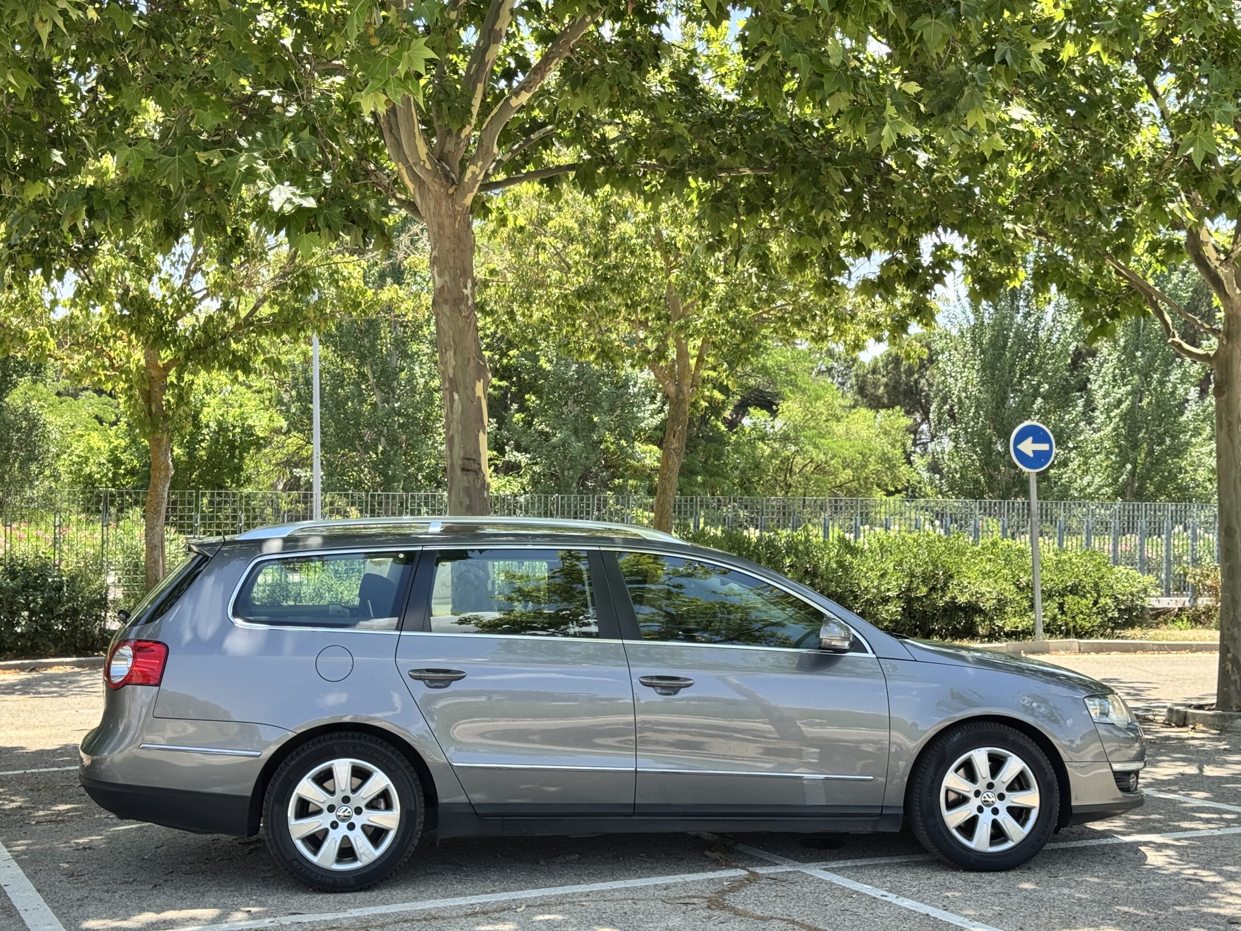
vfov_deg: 30.3
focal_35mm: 48
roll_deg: -0.4
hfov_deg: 39.7
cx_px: 620
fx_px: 1721
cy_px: 466
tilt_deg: +1.2
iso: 64
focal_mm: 6.76
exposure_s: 1/980
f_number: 1.78
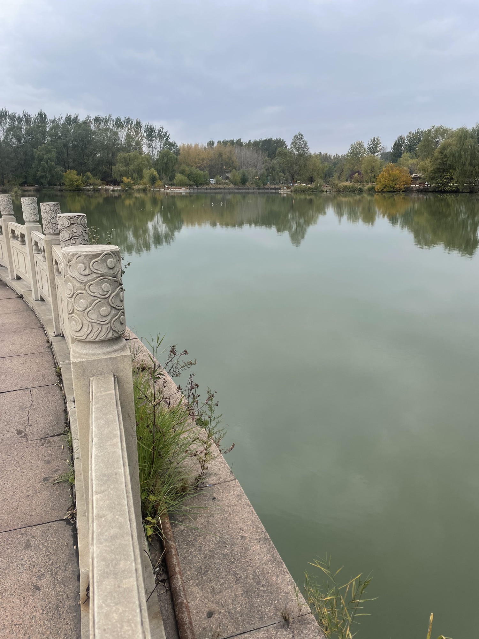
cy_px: 320
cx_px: 240
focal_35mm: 26
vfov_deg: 67.3
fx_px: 480
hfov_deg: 53.1
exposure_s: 1/716
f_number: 1.6
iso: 32
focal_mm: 4.2
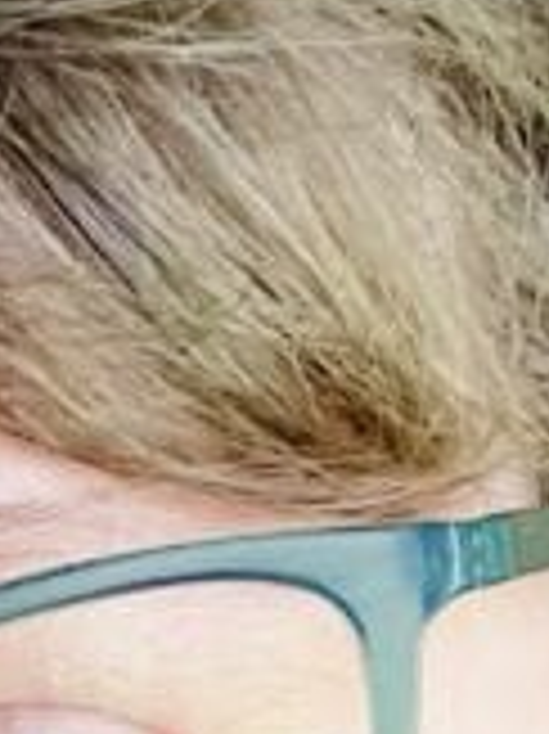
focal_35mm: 189
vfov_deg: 9.4
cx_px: -374
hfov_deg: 7.6
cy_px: 1734
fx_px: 4002
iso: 200
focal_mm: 2.71
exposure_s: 1/60
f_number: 2.2
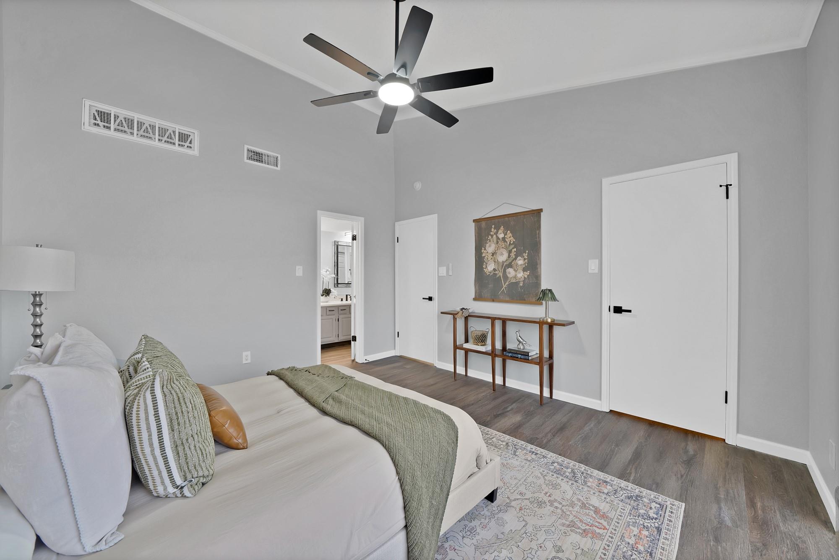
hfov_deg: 112.6
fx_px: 280
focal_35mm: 12
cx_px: 420
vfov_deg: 90.1
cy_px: 280
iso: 640
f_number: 9
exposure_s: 1/1.67
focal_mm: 12
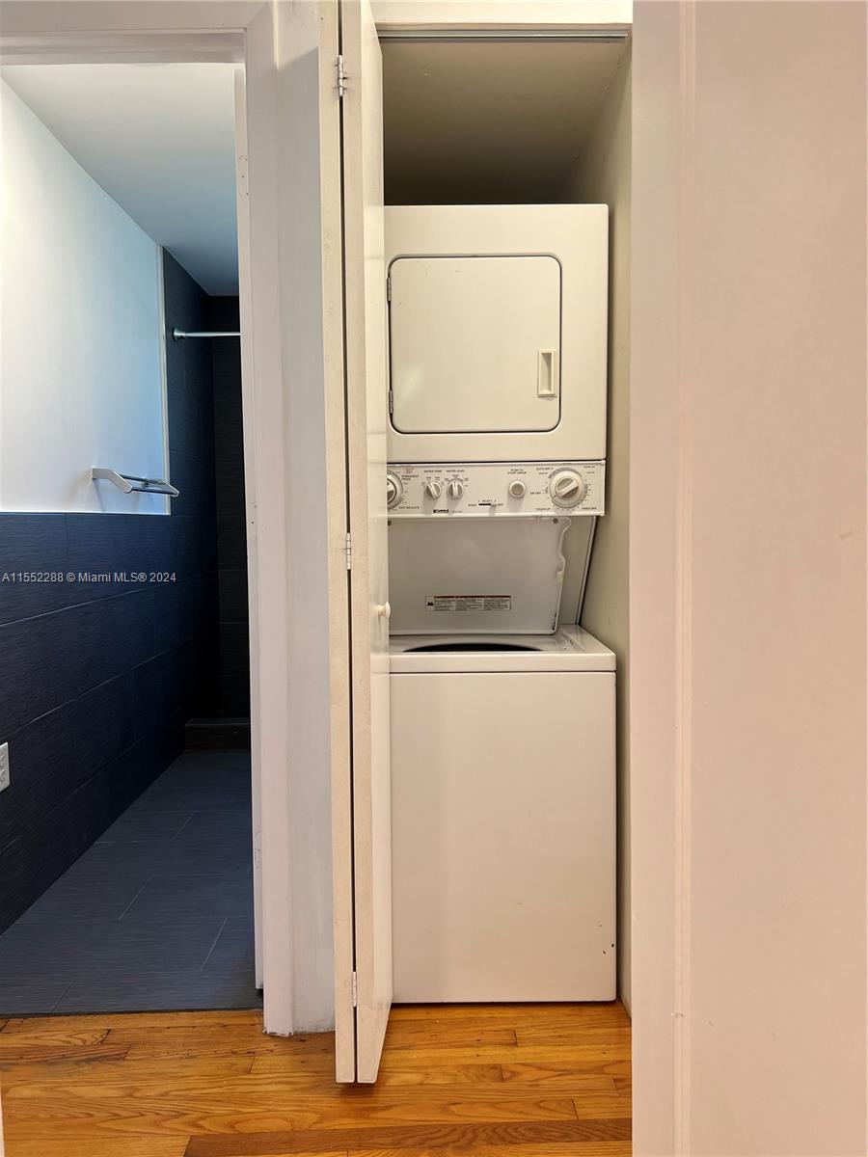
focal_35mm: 26
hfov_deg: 53.1
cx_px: 434
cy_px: 578
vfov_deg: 67.3
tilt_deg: -4.4
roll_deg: +0.7
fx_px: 869
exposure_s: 1/121
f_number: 1.5
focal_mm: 5.7
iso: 80
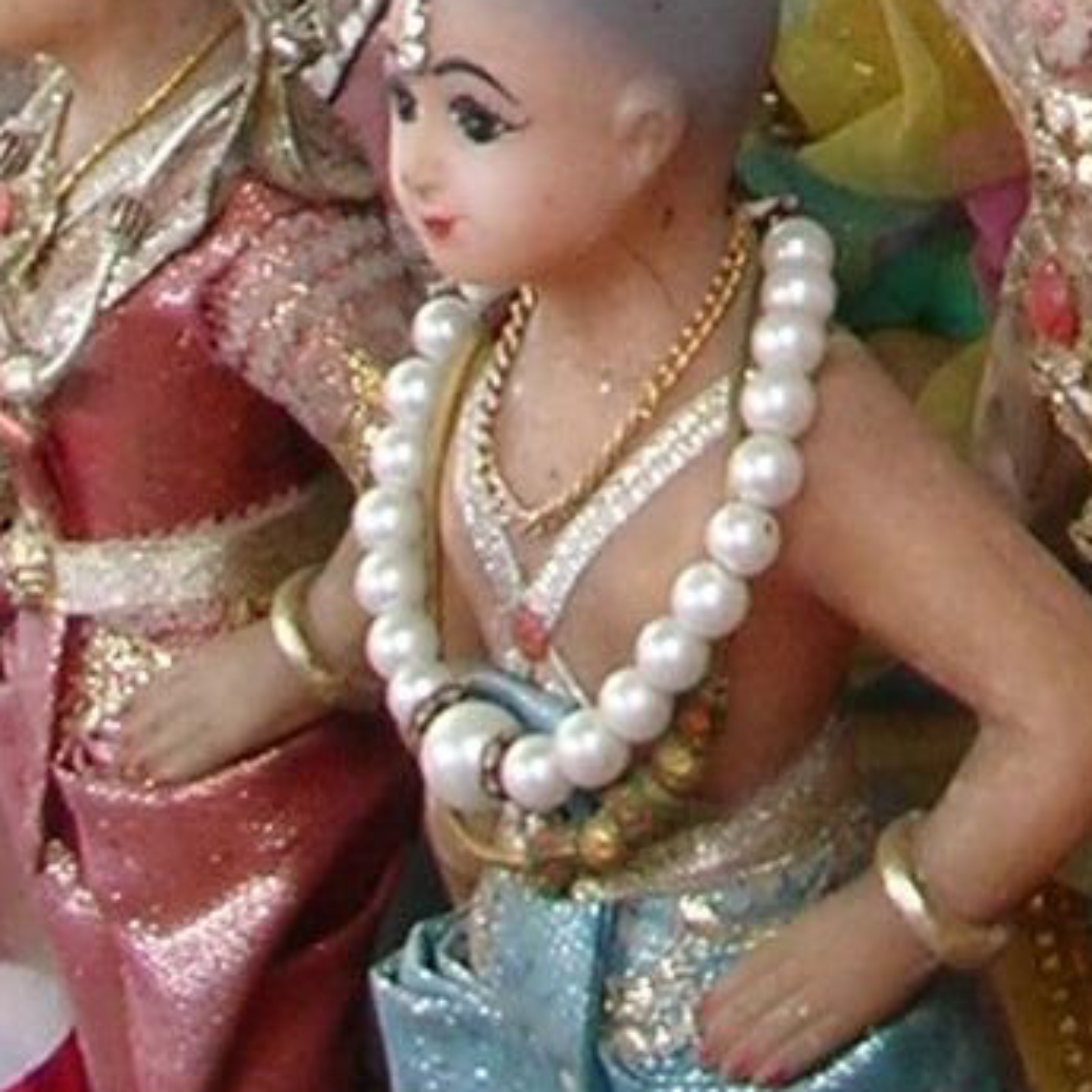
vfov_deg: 22.8
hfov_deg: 22.6
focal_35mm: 76
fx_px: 2712
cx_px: 291
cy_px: 593
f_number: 3
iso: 50
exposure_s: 1/55.8
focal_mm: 5.8
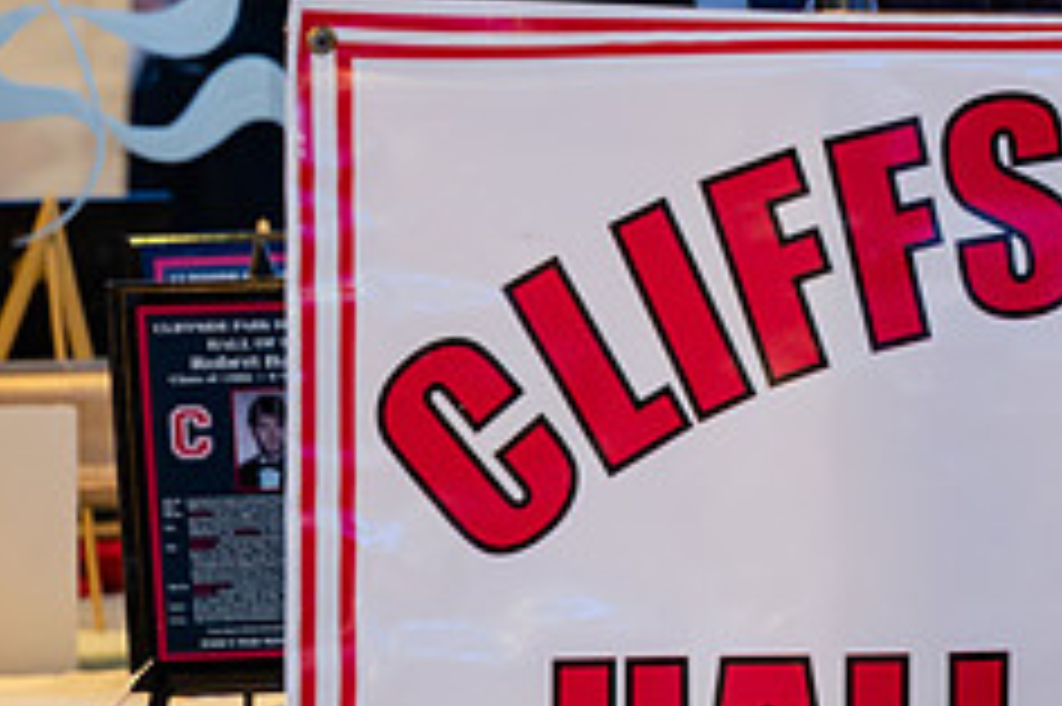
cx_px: 1150
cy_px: 51
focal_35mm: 359
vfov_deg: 3.8
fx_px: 10583
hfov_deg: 5.7
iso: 1250
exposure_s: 1/125
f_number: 3.2
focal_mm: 135
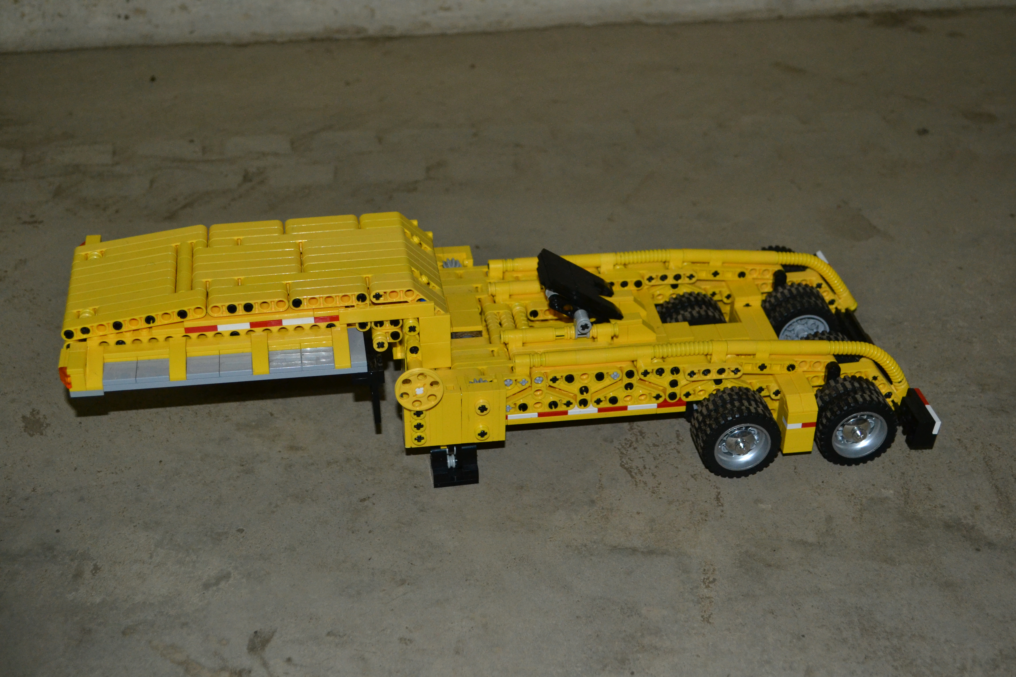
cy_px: 338
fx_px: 1482
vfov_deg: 25.8
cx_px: 508
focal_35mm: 52
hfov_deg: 37.9
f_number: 5
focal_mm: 35
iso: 1600
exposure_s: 1/60
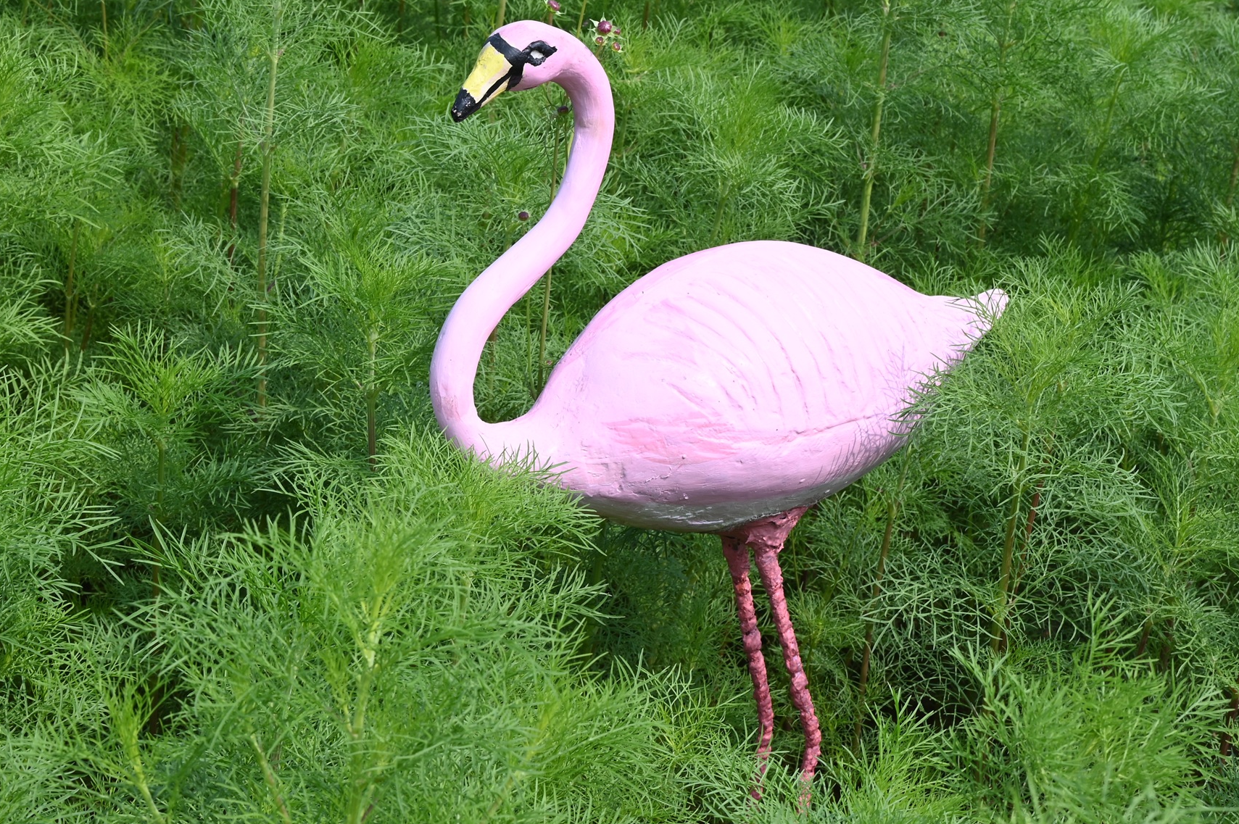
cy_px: 434
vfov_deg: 17.3
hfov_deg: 25.7
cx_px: 699
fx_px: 2717
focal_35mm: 79
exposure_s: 1/160
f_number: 13
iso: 200
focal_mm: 54
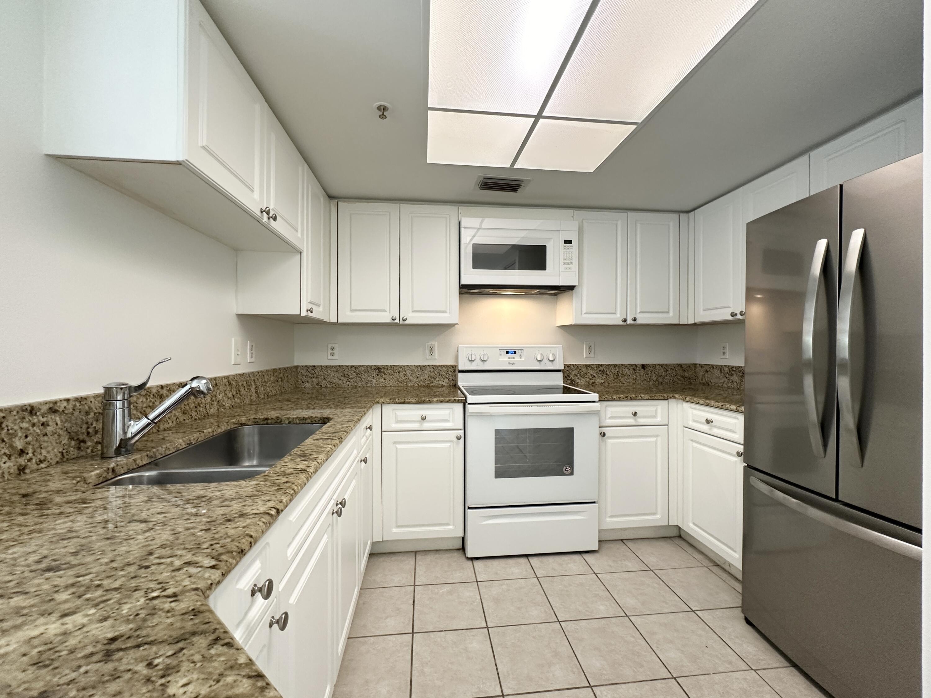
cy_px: 349
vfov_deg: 85.7
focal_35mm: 14
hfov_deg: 102.1
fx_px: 377
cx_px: 466
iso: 200
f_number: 2.2
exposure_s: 1/60
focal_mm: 2.22
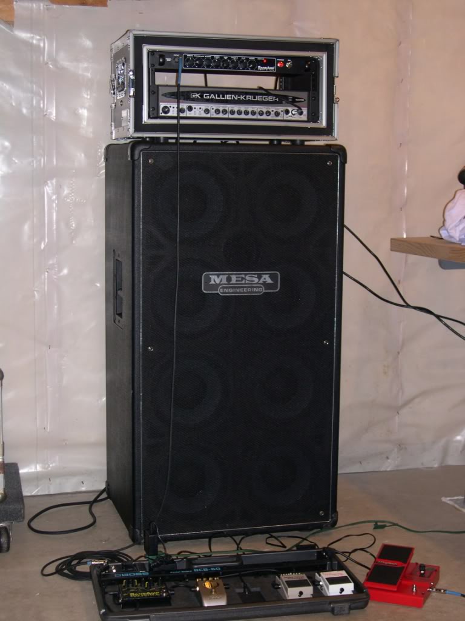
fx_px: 1021
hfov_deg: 25.7
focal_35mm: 57
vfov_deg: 33.8
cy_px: 310
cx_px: 232
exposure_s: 1/60
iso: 225
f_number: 3.4
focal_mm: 12.2
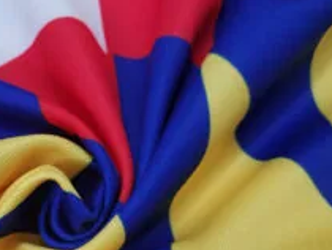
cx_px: 63
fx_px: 451
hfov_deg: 38.8
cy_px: 200
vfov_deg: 30.2
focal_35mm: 47
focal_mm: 4.2
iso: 200
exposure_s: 1/11
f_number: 1.7
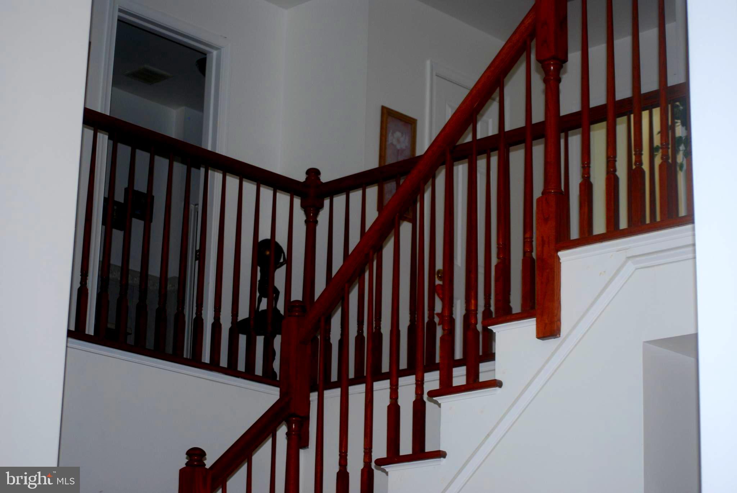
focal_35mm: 82
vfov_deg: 16.6
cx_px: 368
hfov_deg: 24.6
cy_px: 246
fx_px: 1691
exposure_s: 1/60
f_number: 4
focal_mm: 55
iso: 220
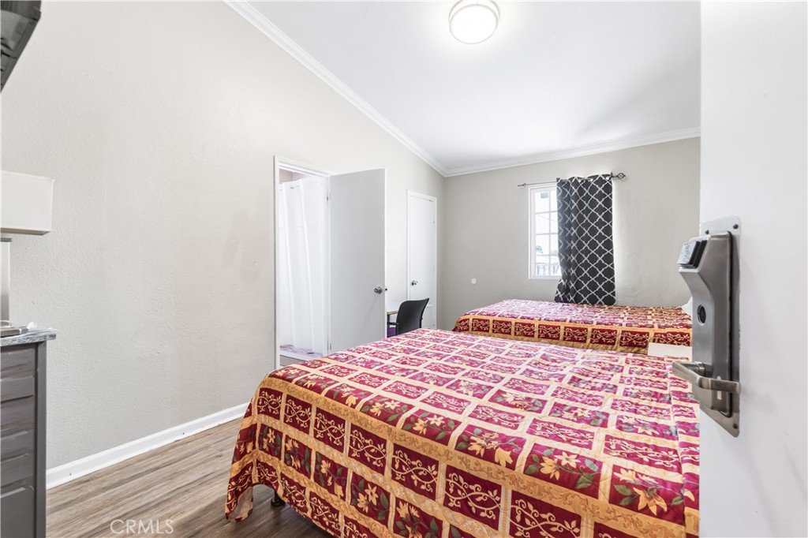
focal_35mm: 15
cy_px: 269
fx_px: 337
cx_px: 404
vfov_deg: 77.3
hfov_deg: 100.4
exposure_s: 1/4
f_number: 7.1
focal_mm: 10
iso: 320
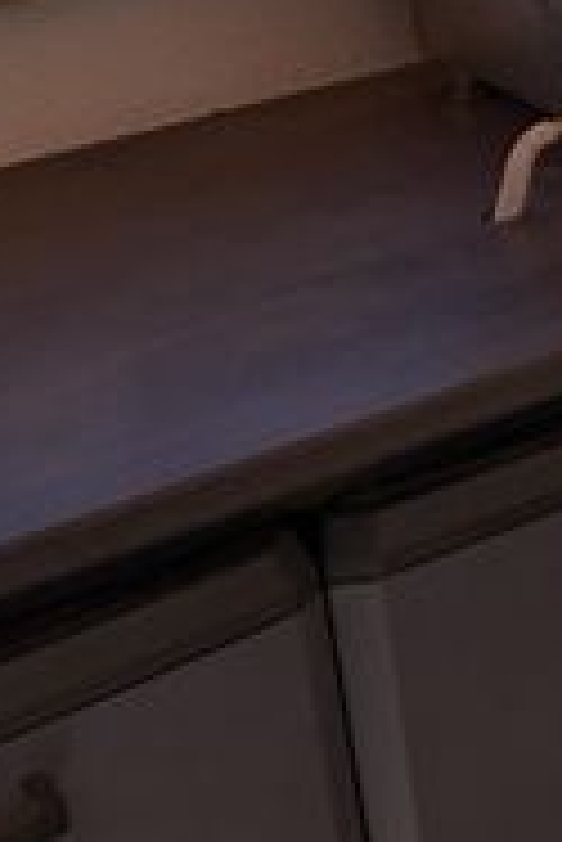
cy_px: -9
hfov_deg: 10.5
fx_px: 2384
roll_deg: -0.7
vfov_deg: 19.4
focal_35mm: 102
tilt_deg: -16.5
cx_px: 1558
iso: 64
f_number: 1.6
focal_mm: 5.96
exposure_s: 1/4950
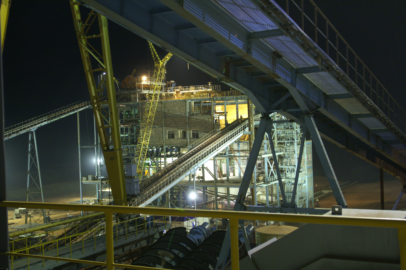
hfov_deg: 43.6
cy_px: 135
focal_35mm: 45
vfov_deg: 29.8
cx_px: 203
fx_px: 507
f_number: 4
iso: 400
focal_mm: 30
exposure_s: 1/8
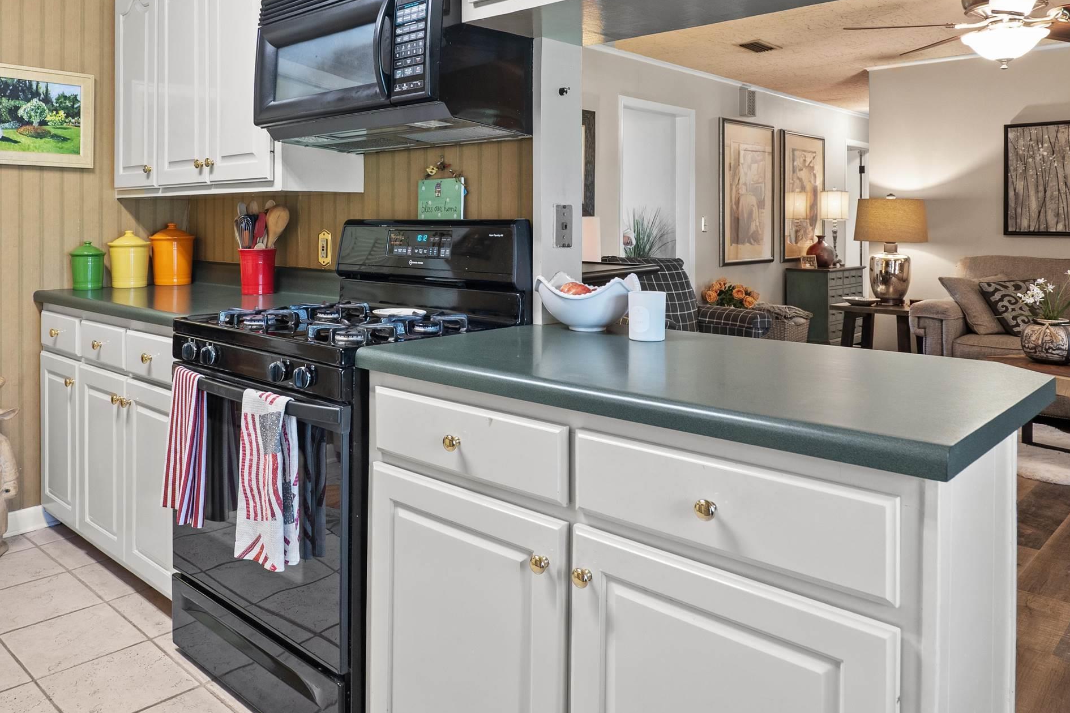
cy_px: 228
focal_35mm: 26
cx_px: 452
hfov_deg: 69.0
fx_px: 773
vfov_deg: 48.6
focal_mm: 16
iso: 1250
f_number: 5.6
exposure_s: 1/8
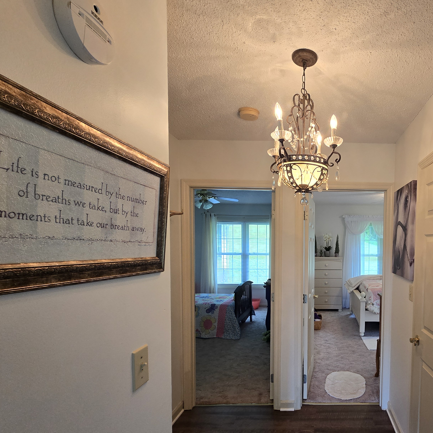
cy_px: 260
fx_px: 269
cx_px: 326
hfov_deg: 72.2
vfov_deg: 76.8
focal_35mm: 19
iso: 200
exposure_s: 1/60
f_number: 2.2
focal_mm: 2.2
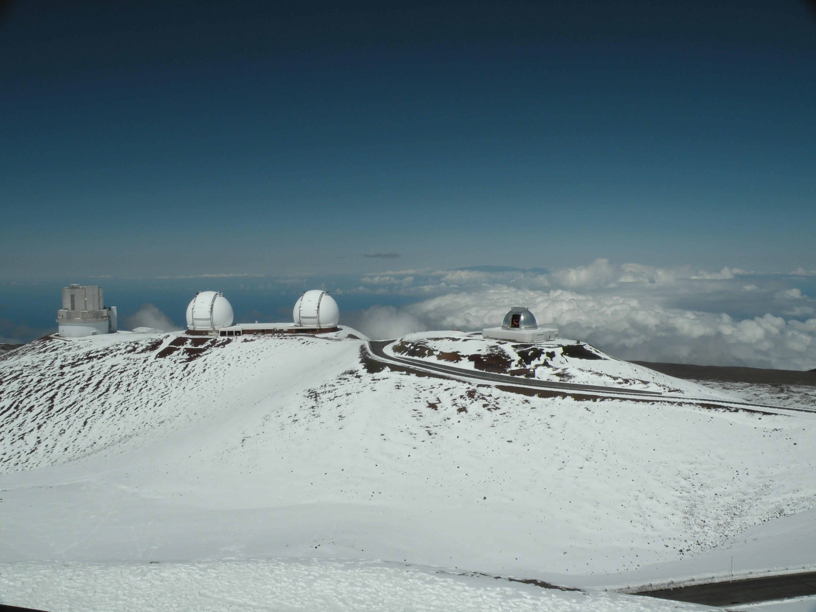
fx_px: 778
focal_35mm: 33
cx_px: 408
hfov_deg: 55.4
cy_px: 306
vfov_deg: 42.9
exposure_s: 1/250
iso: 64
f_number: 8
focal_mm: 5.8
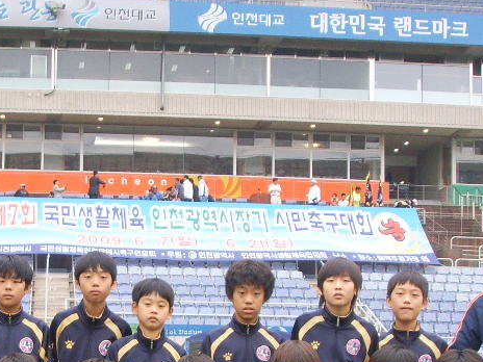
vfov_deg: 16.8
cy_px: 357
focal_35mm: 86
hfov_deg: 22.6
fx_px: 1200
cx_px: 136
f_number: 3.5
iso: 100
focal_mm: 6.6
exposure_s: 1/60
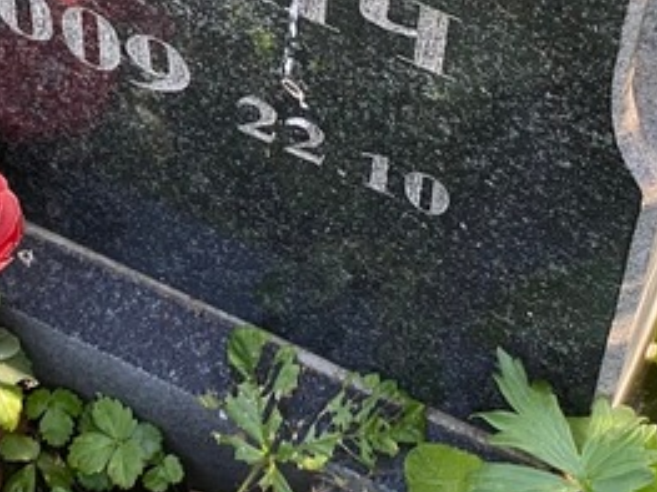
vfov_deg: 9.2
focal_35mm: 158
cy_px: -160
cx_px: 32
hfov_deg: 12.4
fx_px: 2997
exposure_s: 1/122
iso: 40
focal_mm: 6
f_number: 2
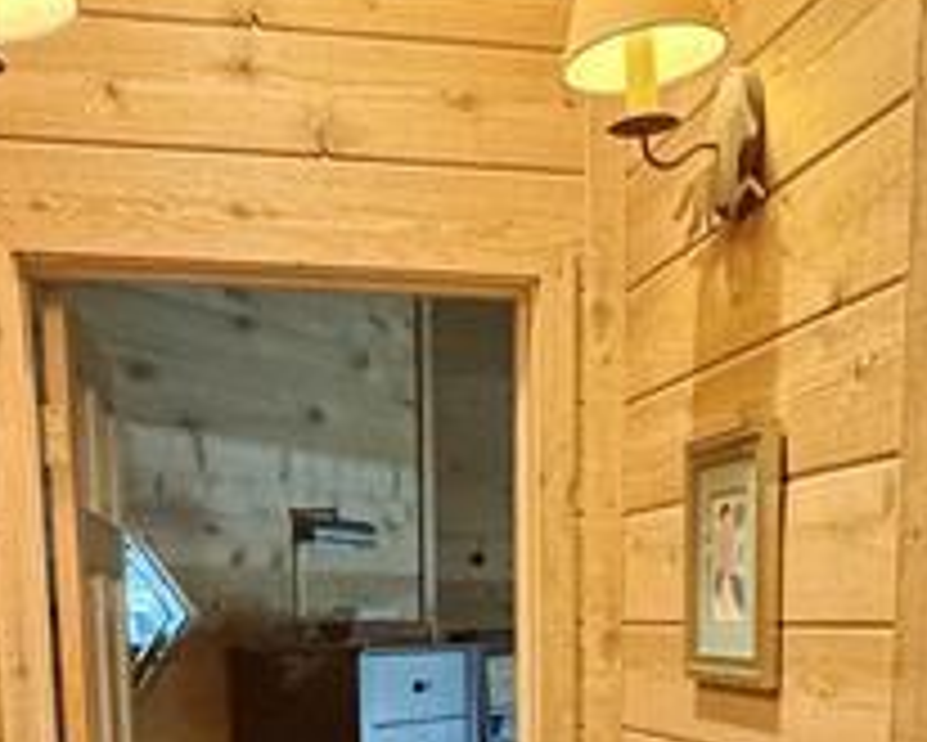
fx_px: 1400
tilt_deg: -9.0
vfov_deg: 26.7
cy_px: 868
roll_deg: +1.3
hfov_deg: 36.6
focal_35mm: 51
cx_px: 477
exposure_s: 1/60
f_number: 2.2
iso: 1250
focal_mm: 2.22
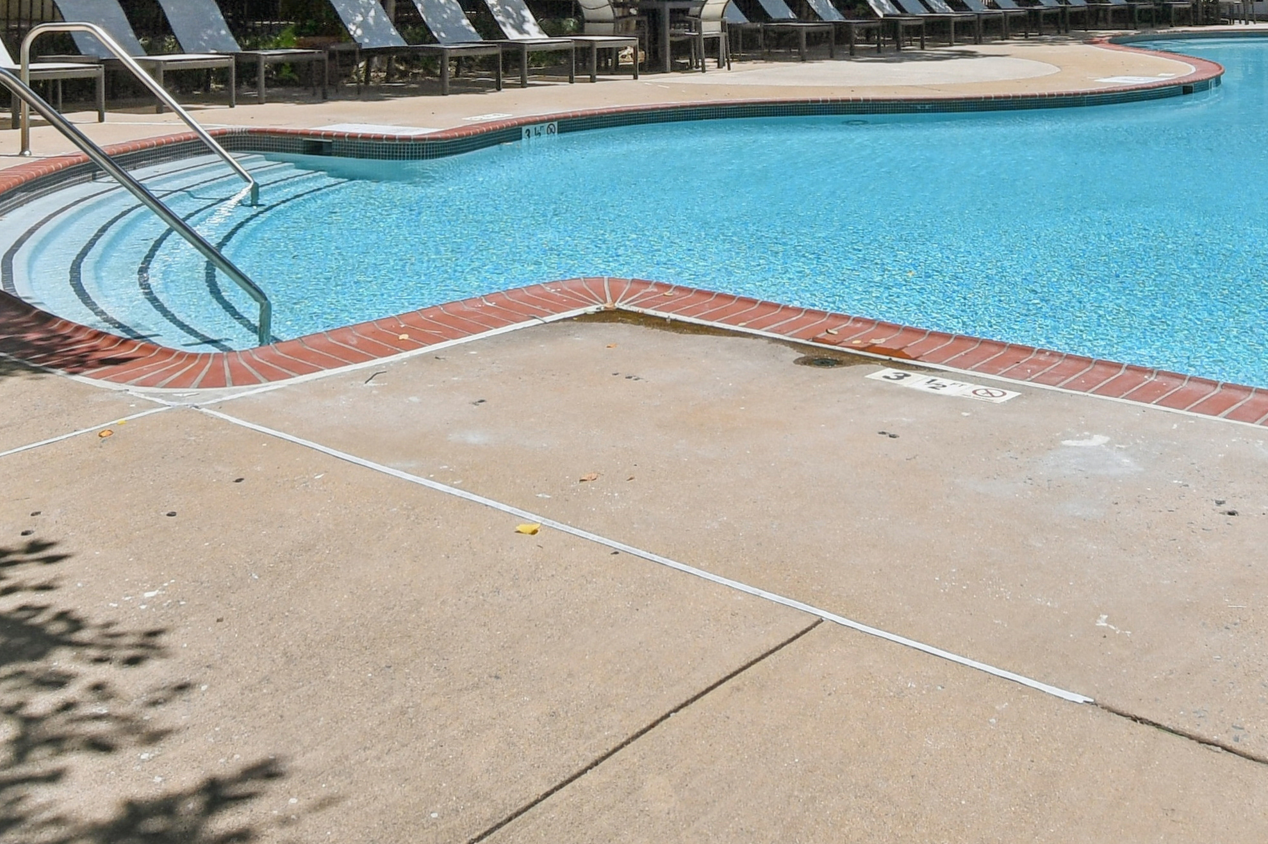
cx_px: 622
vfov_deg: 29.5
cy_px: -76
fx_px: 1443
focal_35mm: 41
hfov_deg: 47.4
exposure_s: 1/640
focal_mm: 10
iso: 200
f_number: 9
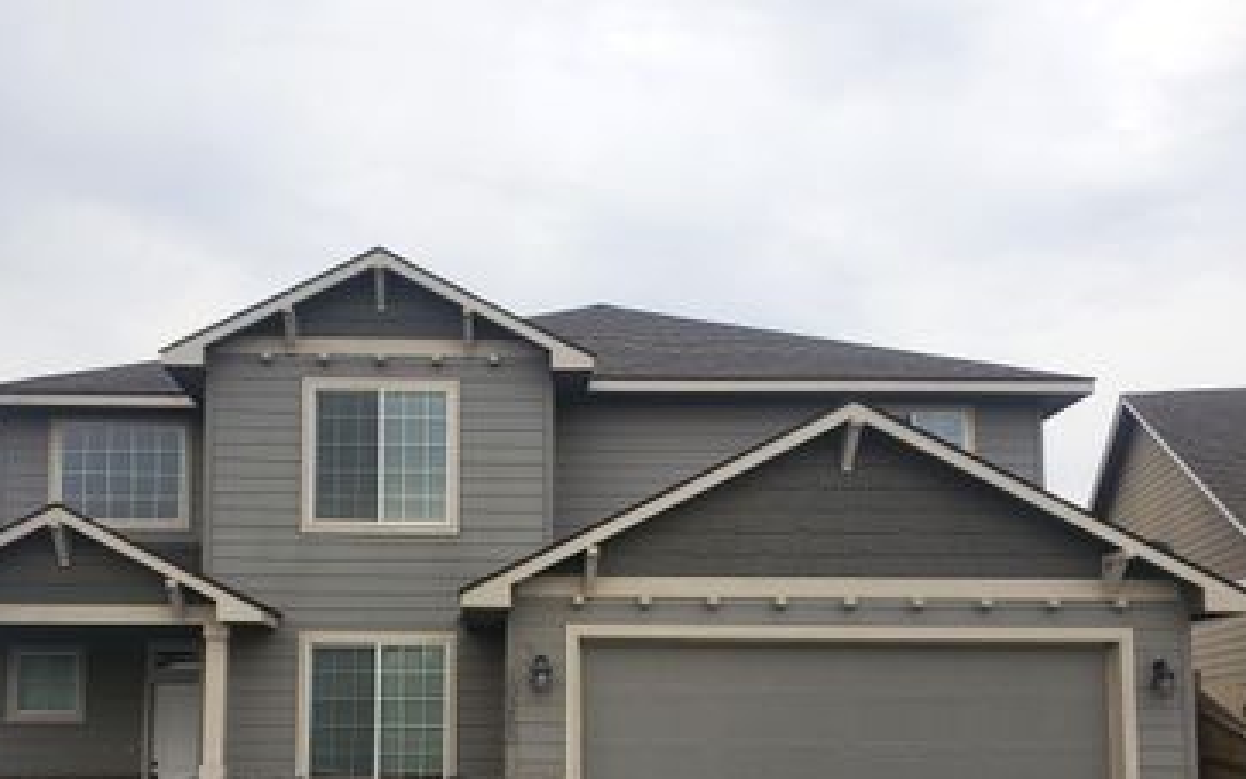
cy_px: 613
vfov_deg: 32.7
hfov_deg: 51.2
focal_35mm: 38
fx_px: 1291
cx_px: 494
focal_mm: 4.3
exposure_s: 1/1087
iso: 50
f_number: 2.4
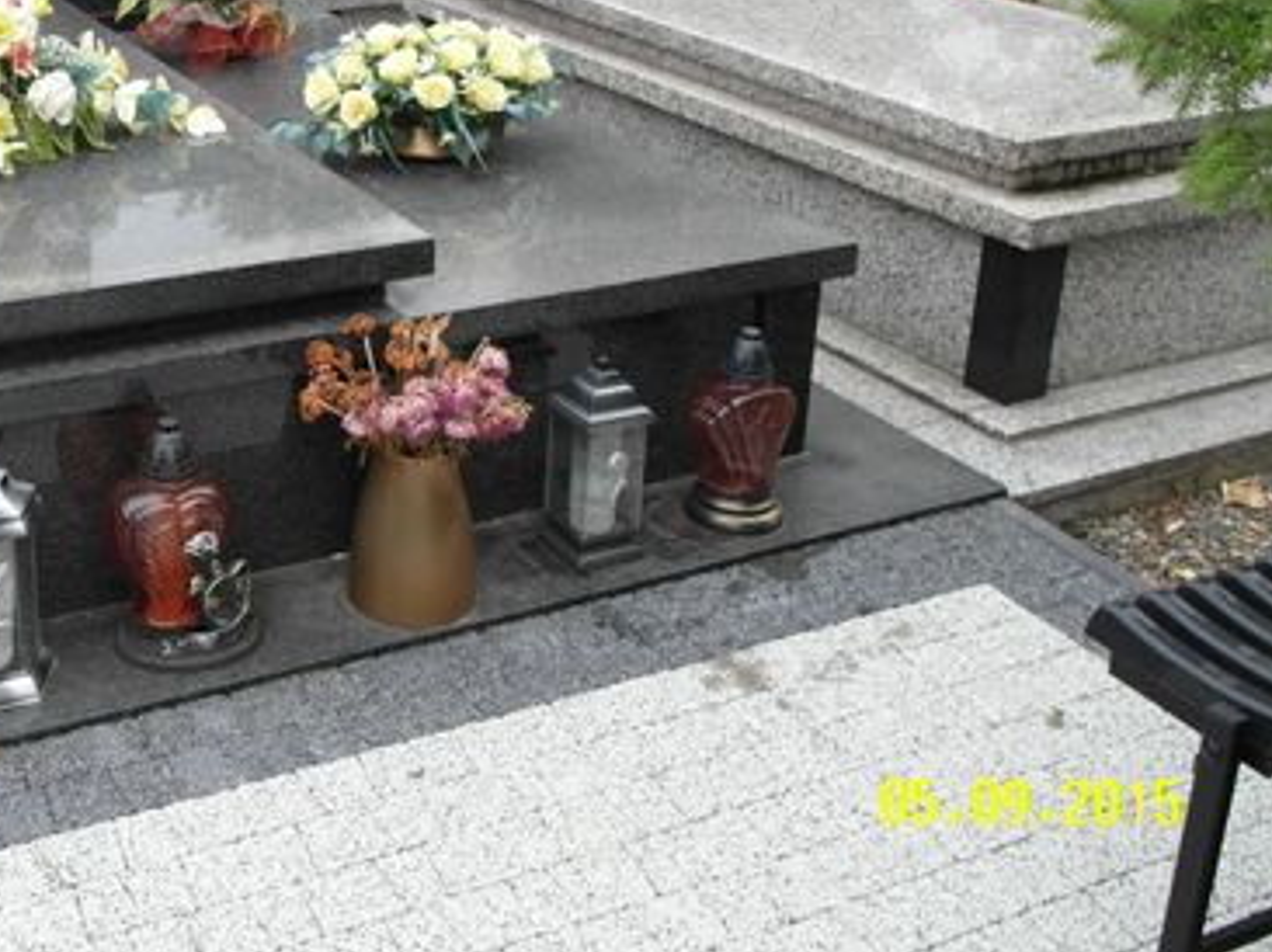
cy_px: 146
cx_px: 226
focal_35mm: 42
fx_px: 1542
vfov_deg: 33.0
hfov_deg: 42.5
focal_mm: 5.2
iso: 100
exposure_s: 1/90
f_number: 3.4
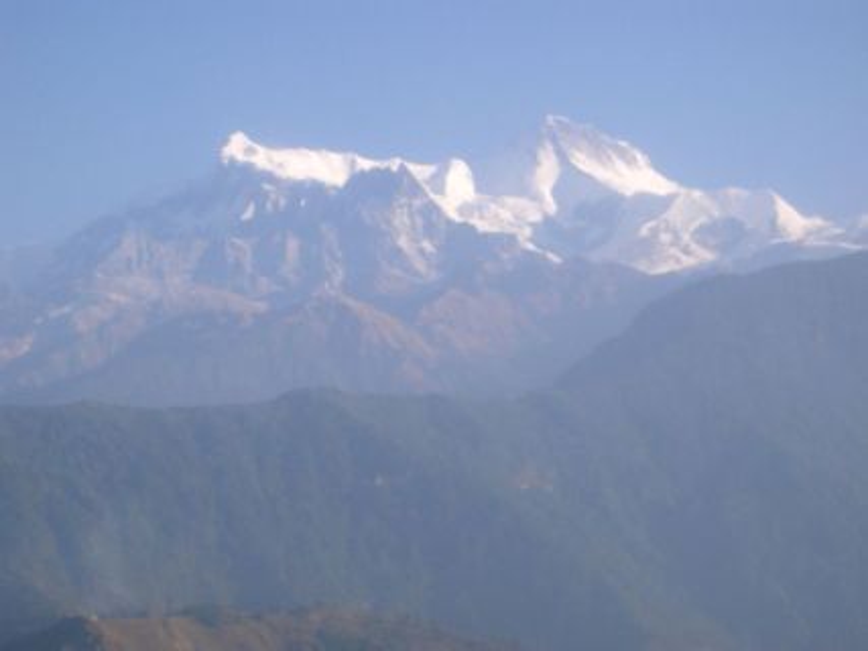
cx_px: 434
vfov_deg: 12.7
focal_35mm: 117
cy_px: 326
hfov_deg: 16.8
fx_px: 2933
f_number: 4.9
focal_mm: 24
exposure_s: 1/500
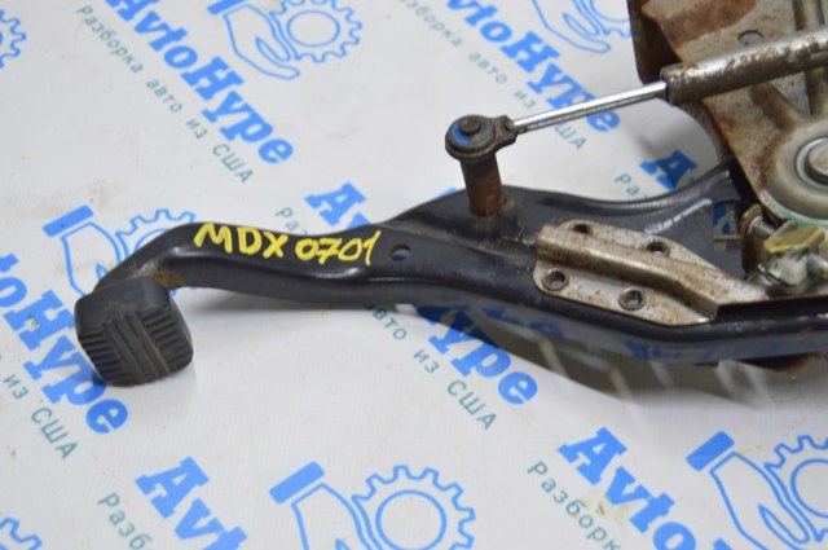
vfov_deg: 23.7
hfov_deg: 35.1
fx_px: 1309
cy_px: 275
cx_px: 414
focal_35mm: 57
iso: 400
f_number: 5.6
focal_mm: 38
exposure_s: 1/20
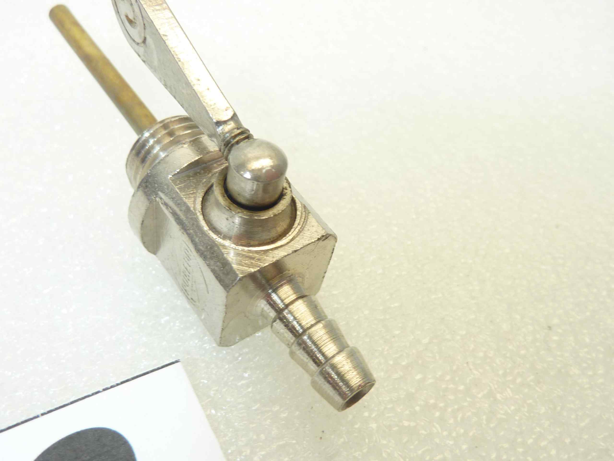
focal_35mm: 34
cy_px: 230
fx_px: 603
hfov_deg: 54.0
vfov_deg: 41.8
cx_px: 307
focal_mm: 4.1
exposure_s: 1/20
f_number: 3.3
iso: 80
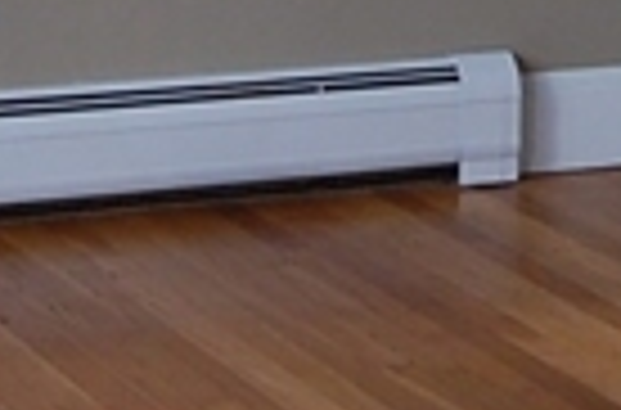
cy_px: -92
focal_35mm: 201
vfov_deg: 6.7
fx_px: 3455
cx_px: 634
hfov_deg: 10.2
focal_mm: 18
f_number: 4.5
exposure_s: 1/80
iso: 400
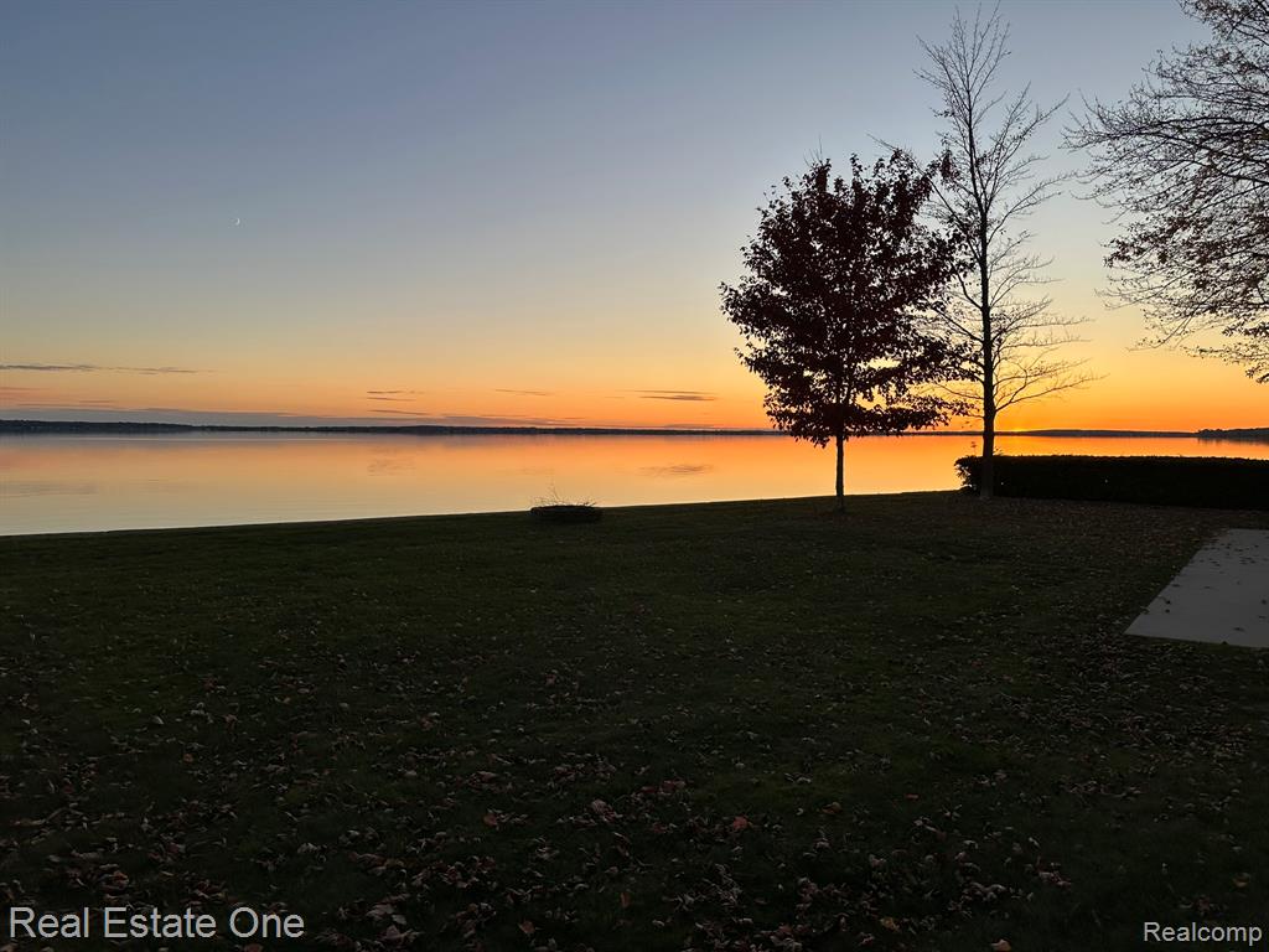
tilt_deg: -2.7
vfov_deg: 56.8
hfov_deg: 71.6
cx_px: 634
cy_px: 476
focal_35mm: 24
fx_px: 880
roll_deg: -0.5
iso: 80
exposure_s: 1/816
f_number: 1.78
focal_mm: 6.86
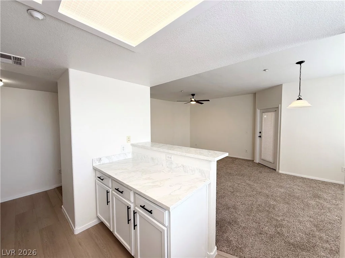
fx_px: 140
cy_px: 129
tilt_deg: -2.4
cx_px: 172
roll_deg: +0.4
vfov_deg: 85.7
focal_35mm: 14
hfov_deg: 102.1
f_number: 2.2
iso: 40
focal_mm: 2.22
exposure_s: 1/102
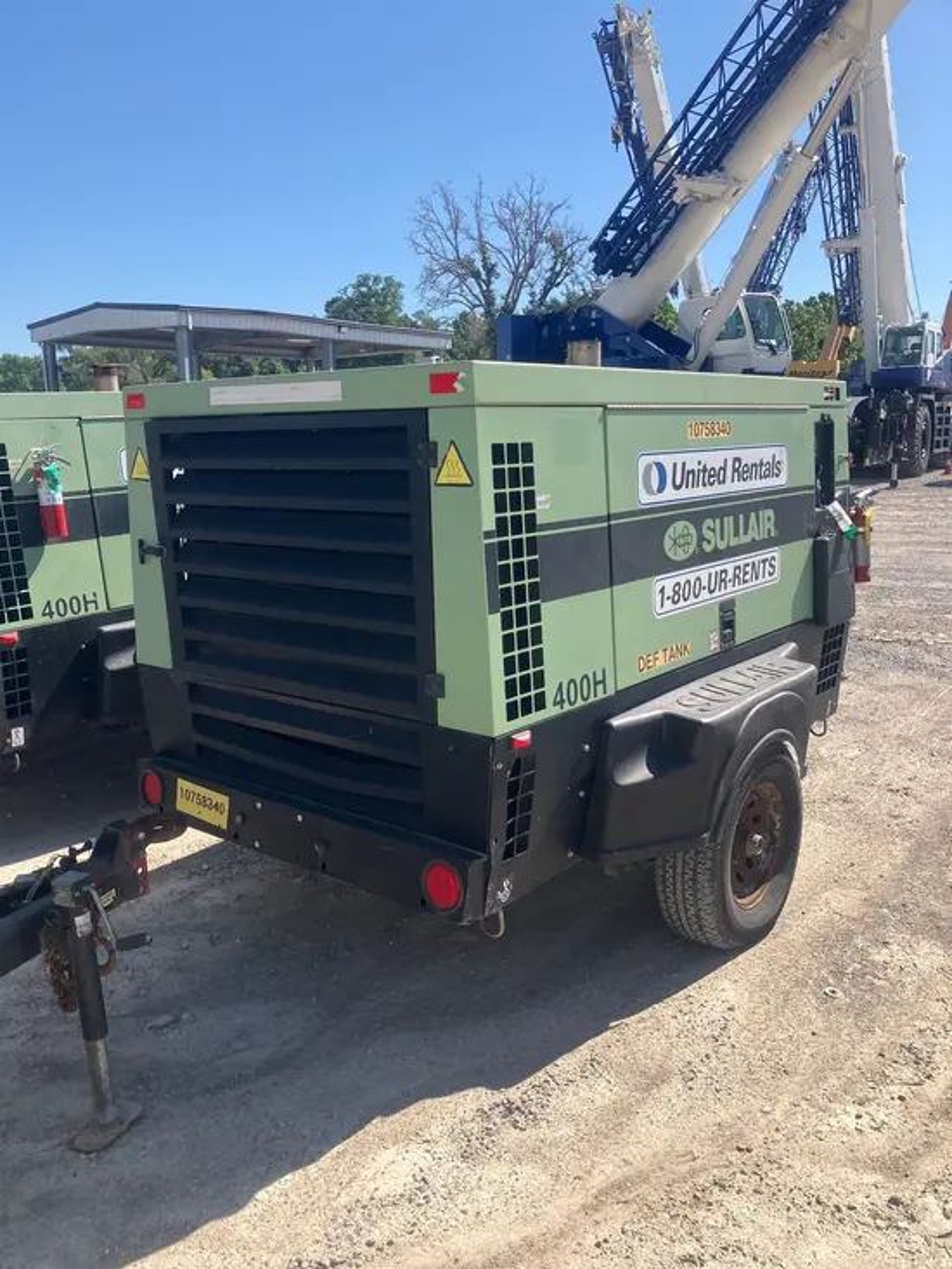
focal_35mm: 28
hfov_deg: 49.8
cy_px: 634
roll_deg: -1.0
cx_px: 476
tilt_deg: -10.4
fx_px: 1026
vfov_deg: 63.4
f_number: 1.8
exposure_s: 1/1473
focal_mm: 3.99
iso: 32
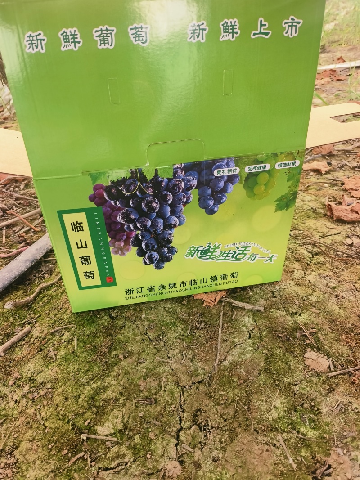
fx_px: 319
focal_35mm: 23
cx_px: 180
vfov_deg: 73.9
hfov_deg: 58.9
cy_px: 240
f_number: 1.75
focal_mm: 5.5
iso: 246
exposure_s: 1/100
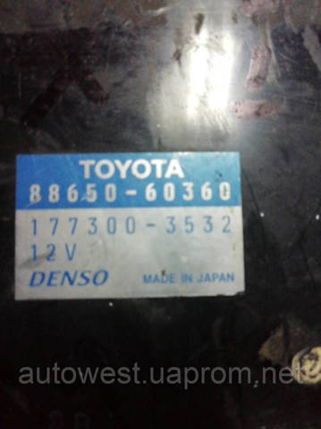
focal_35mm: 31
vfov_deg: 58.4
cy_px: 214
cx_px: 160
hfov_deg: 45.4
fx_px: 384
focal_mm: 3.3
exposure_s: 1/617
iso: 25
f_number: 2.4
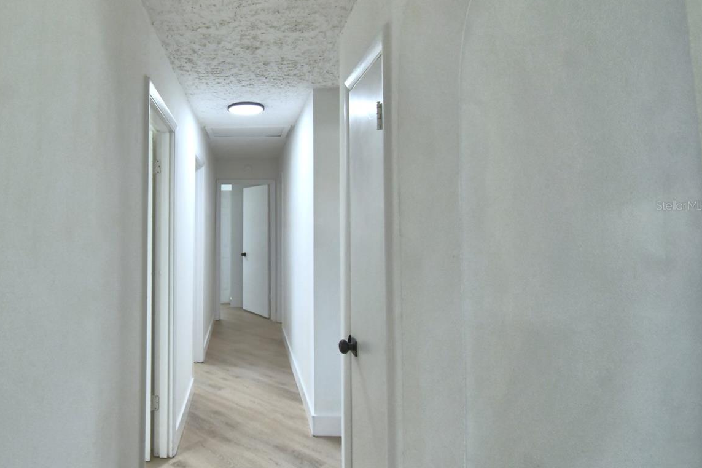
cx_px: 219
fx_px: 409
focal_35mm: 21
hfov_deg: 77.9
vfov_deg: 59.3
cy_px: 205
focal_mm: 10
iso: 400
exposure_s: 1/100
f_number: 4.5
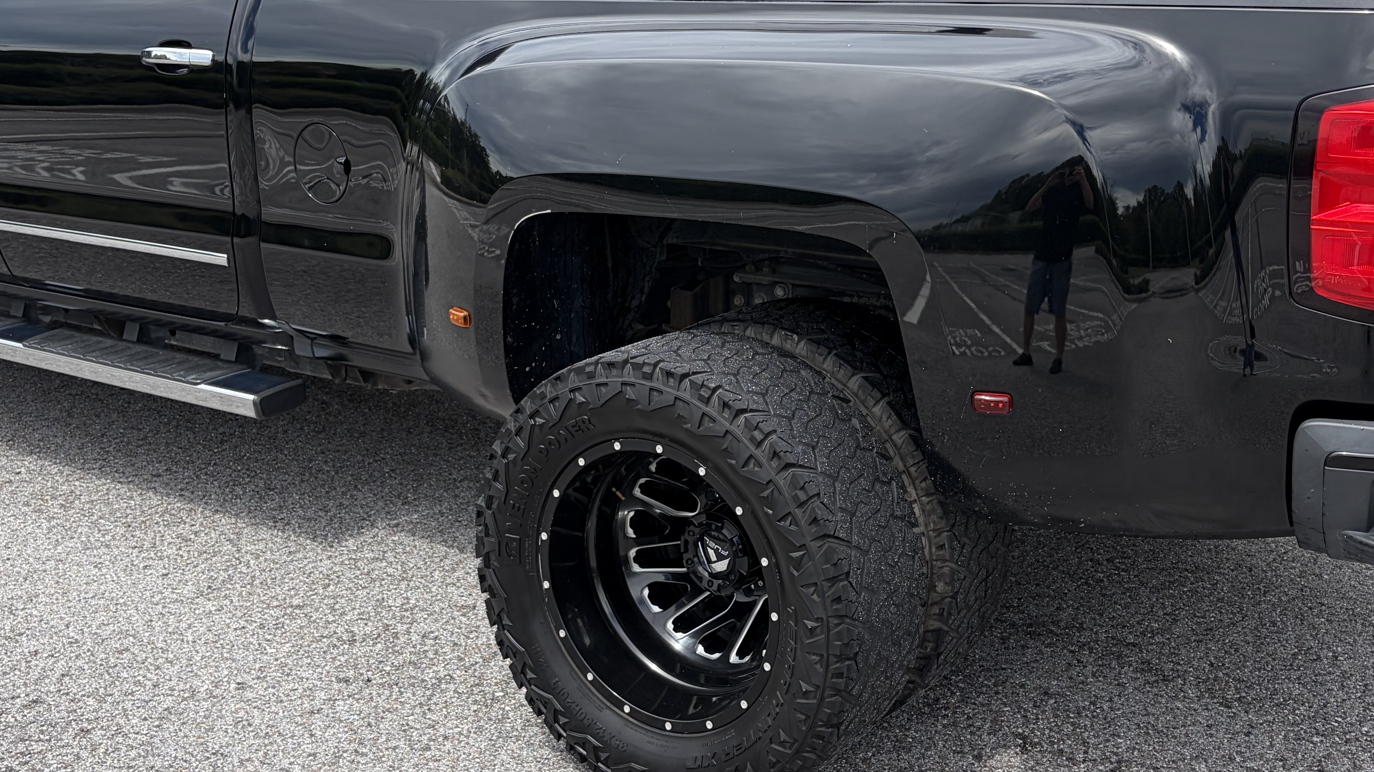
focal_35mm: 45
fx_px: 1639
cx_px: 707
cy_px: 299
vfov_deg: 26.4
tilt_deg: -11.6
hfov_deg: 45.5
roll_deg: +0.3
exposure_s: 1/1587
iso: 50
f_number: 1.6
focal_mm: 5.96
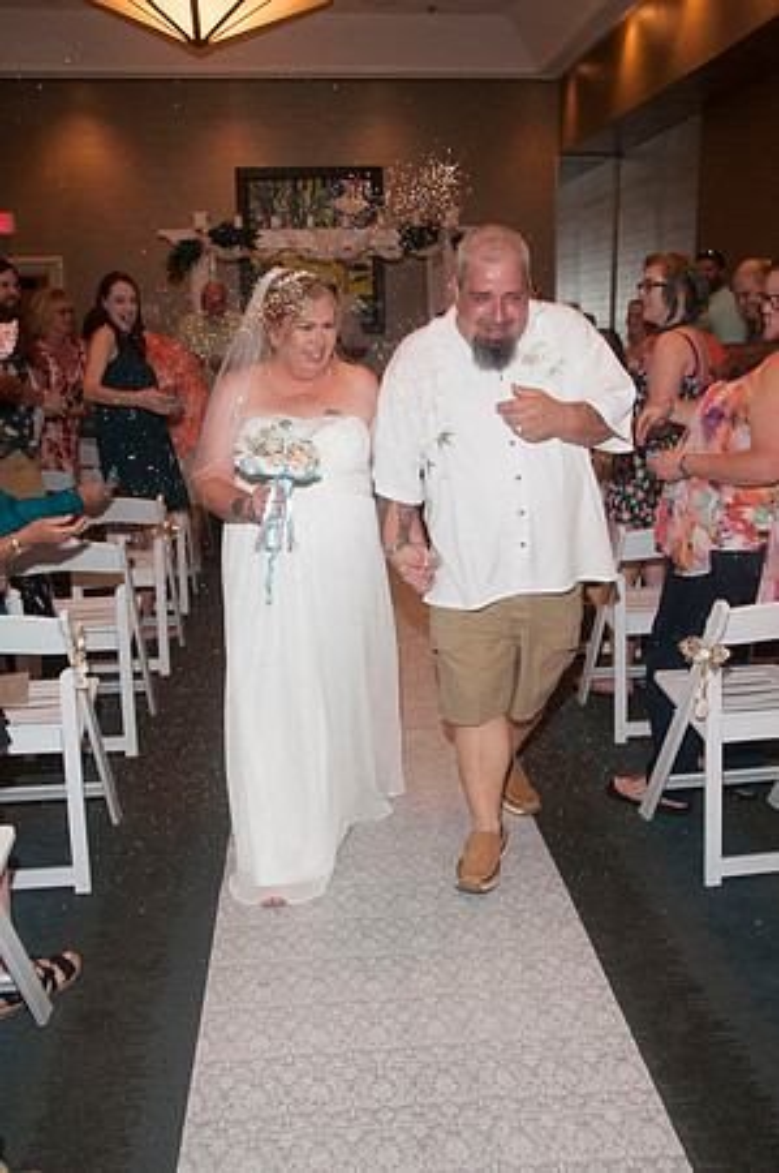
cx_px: 390
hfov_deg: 43.5
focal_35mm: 30
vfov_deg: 62.0
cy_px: 586
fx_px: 976
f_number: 5.6
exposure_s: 1/60
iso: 800
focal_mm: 20
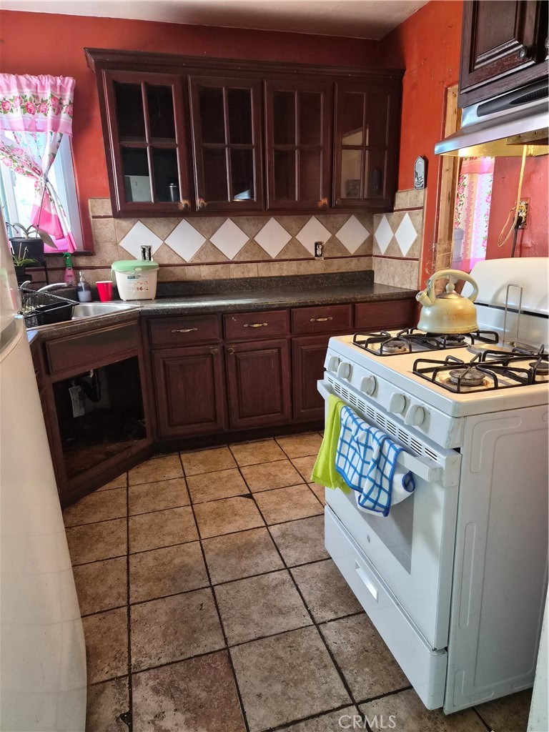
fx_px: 486
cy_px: 366
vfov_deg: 73.9
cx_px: 274
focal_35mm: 23
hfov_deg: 58.9
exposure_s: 1/120
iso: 640
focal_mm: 5.4
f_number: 1.8
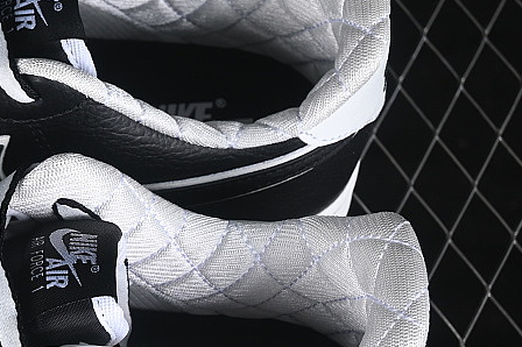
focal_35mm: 181
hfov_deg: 11.2
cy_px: 285
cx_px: -68
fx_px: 2622
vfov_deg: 7.6
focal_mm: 50
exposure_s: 1/60
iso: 160
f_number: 6.3
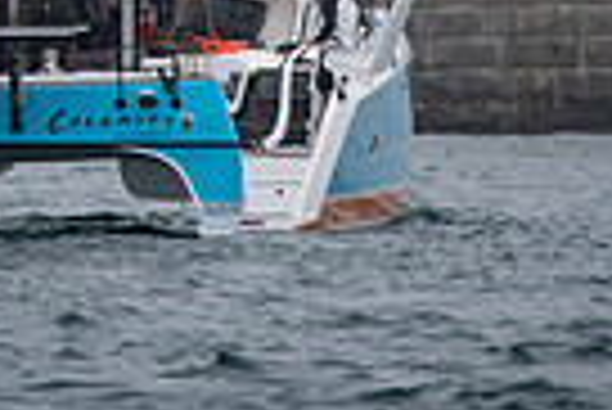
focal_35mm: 993
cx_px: -32
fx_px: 16899
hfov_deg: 2.1
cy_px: -581
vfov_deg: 1.4
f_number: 4
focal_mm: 300
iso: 250
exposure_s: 1/2500
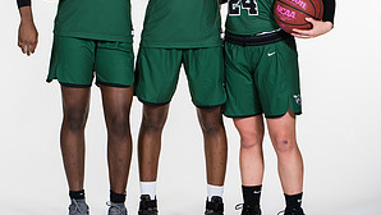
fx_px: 1799
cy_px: 10
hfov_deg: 12.1
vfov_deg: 6.8
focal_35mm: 178
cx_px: 190
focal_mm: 75
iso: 200
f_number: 6.3
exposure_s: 1/160
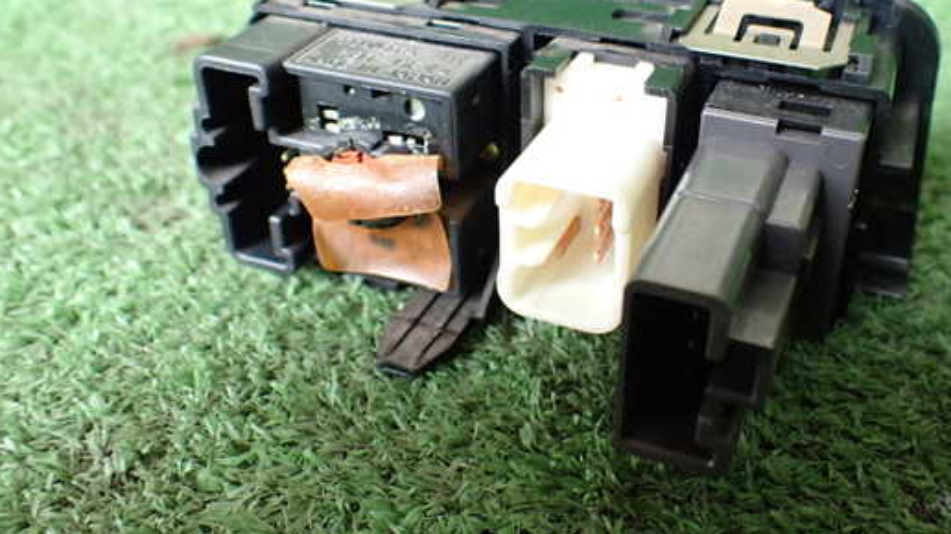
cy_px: 192
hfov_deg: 52.6
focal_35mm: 38
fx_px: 958
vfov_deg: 31.0
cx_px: 546
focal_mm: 5.4
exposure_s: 1/125
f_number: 2.3
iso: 800
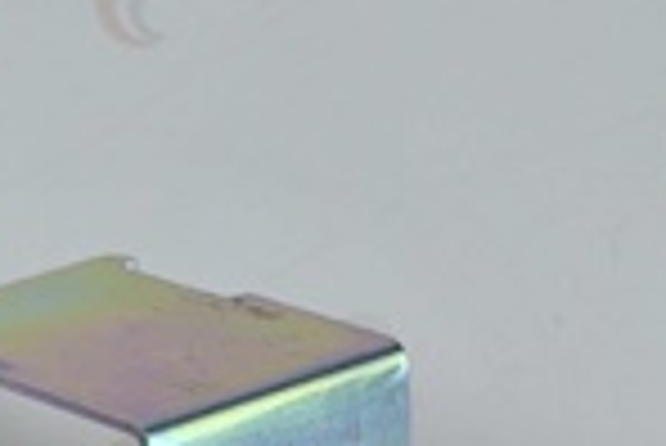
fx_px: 4037
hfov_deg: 9.2
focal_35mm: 218
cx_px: -304
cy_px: 815
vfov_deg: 6.2
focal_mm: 36
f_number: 6.3
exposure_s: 1/40
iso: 200
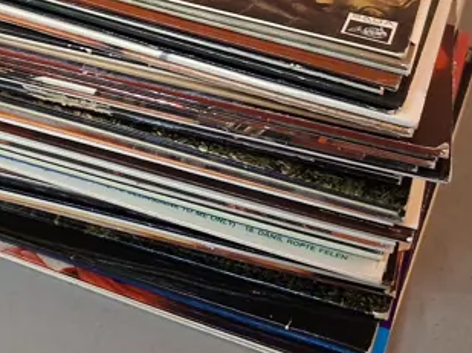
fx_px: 953
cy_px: -34
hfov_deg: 27.6
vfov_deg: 20.0
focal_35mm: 70
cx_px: 157
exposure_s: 1/50
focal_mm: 4
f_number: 1.8
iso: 320
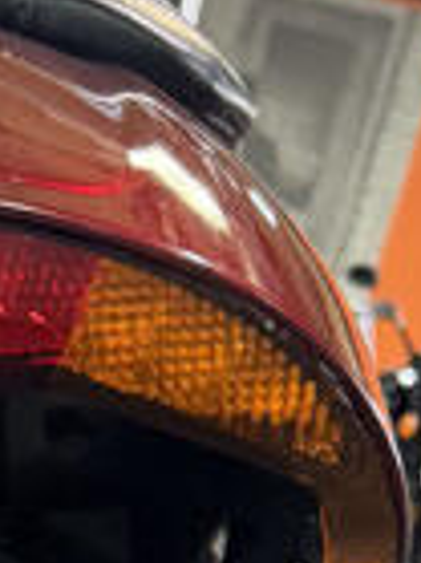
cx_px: -202
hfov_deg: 8.2
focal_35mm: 177
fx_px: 2875
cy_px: 1252
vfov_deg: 10.1
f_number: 1.78
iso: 200
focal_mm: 6.76
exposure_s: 1/60
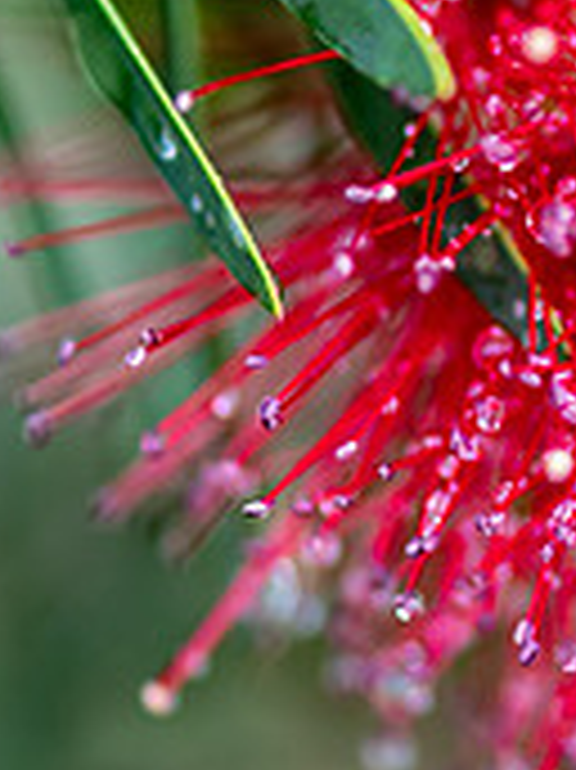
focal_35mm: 515
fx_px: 11440
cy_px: 349
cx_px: 990
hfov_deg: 2.9
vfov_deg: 3.9
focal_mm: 105
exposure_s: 1/640
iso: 400
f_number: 3.2
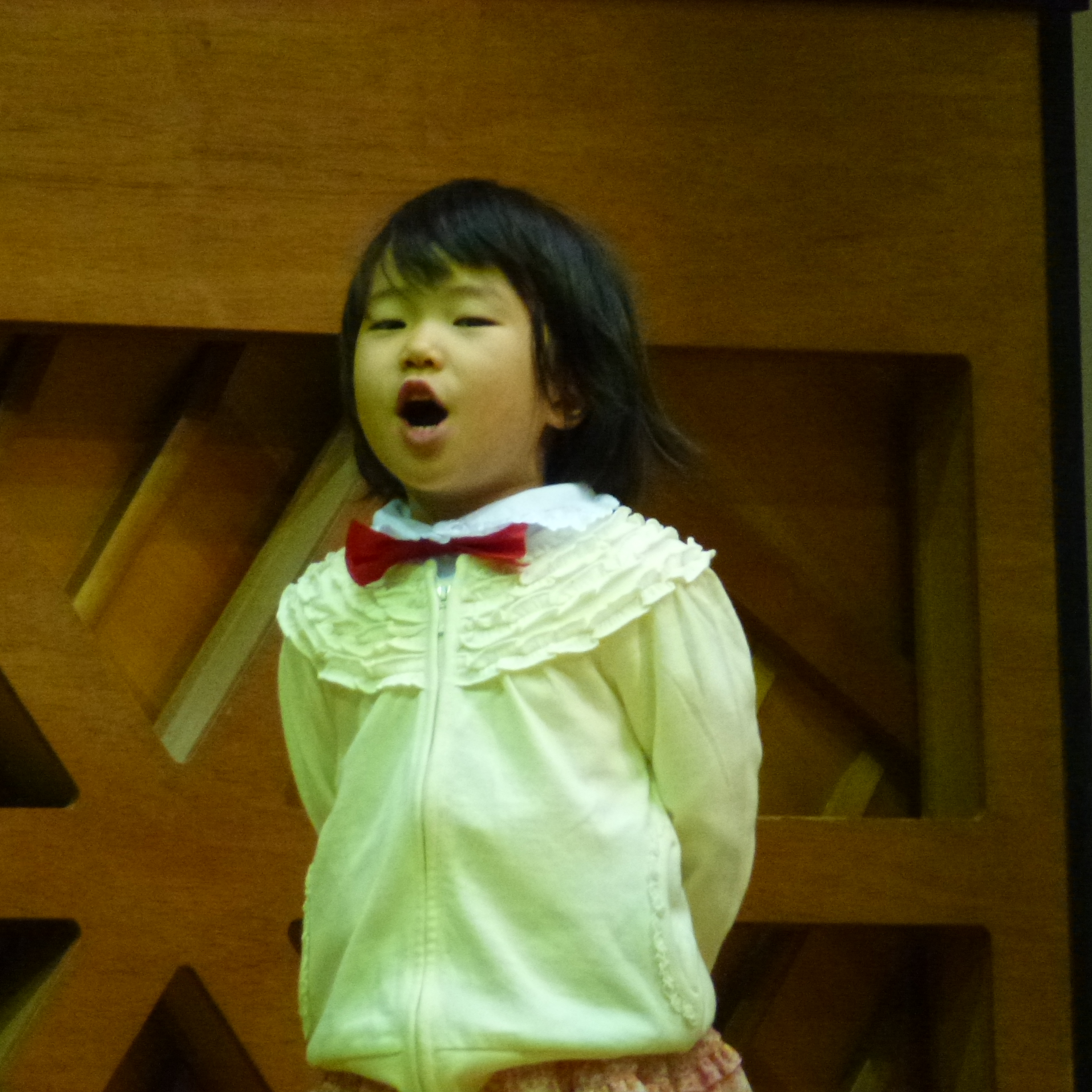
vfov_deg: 3.9
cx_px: 519
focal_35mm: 454
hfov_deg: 3.9
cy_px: 545
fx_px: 16203
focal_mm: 68.8
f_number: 5.9
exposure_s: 1/15
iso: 800
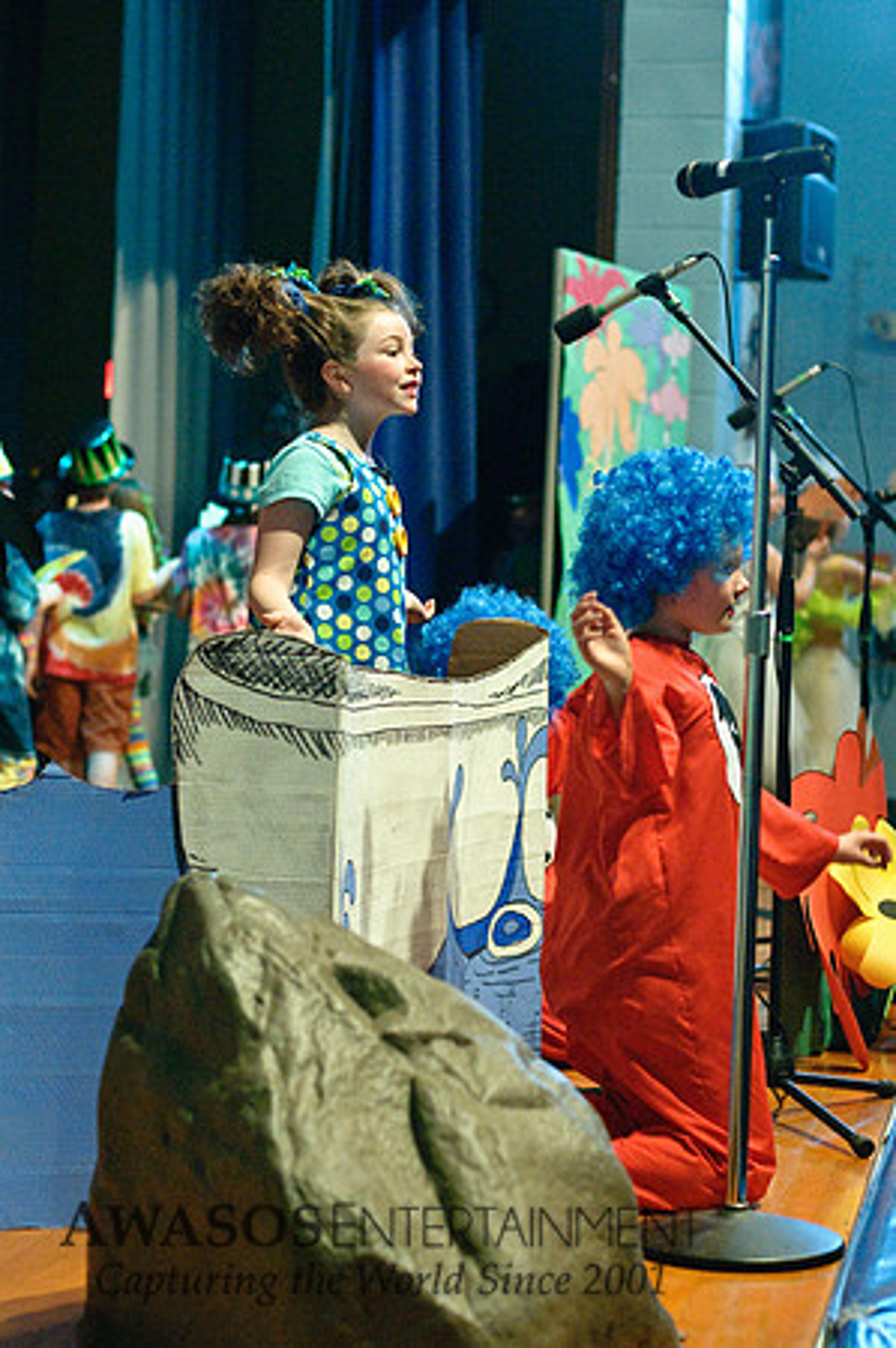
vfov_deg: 27.0
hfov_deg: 18.1
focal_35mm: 75
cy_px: 674
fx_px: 2806
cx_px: 448
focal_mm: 50
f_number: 2.2
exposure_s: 1/200
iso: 4500
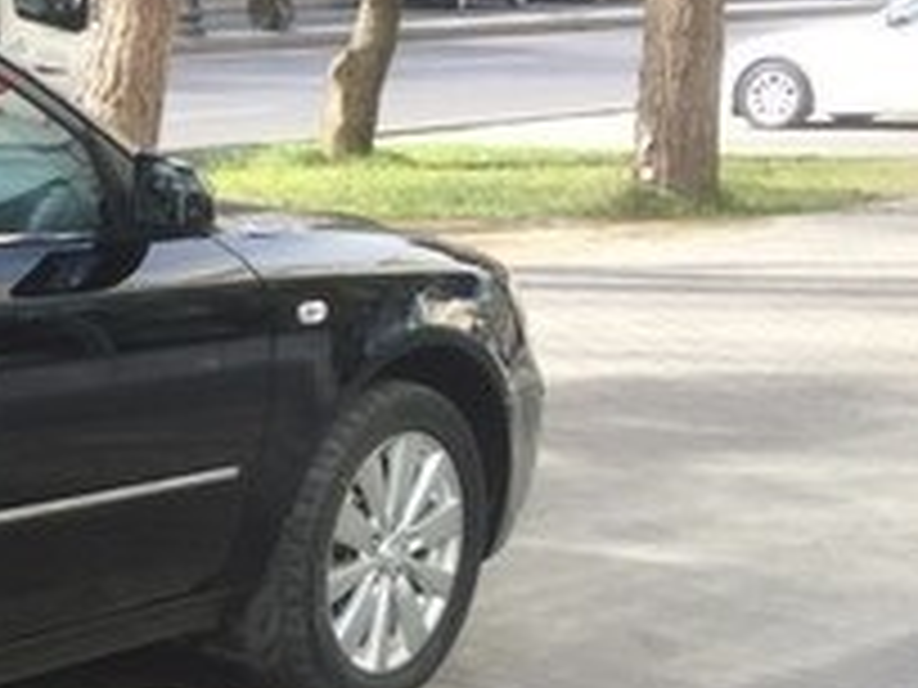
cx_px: -558
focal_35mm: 94
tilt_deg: -11.5
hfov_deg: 18.0
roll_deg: +0.3
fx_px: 2493
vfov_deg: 15.7
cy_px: 465
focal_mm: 4.15
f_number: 2.2
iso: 32
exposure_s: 1/275
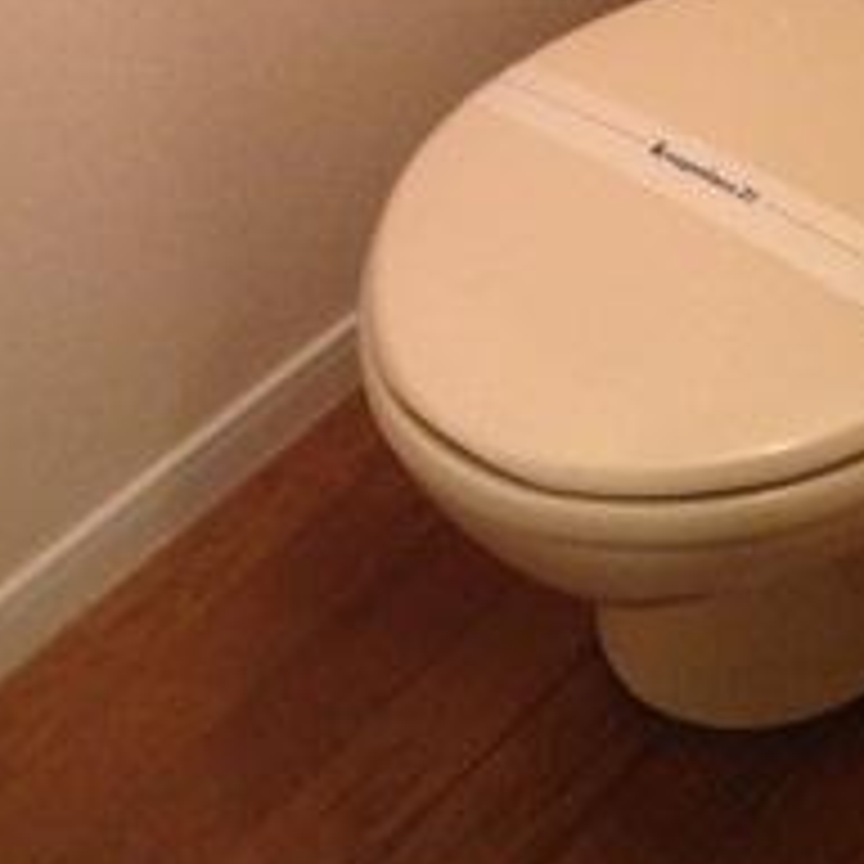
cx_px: 353
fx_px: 2033
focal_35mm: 72
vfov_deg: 23.2
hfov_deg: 24.0
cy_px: 54
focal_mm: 4.28
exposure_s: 1/17
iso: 320
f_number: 2.4
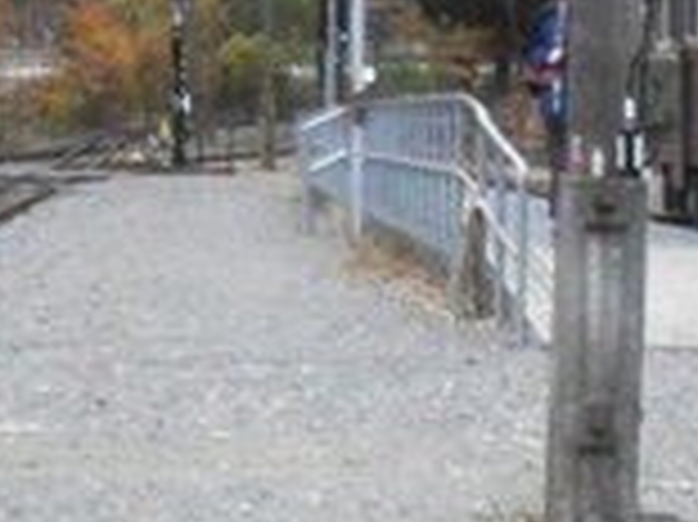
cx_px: -1319
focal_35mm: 271
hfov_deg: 6.7
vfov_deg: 5.5
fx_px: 5460
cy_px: 144
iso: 100
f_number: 2.8
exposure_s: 1/90
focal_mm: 6.2
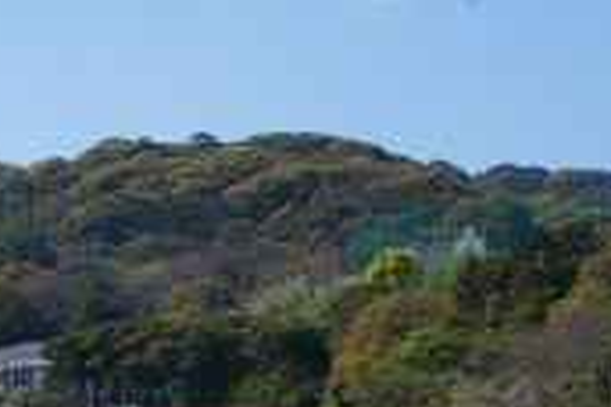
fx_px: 2681
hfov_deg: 13.0
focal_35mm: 158
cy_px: 466
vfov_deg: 8.6
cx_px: 289
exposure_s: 1/250
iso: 200
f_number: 9.5
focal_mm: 40
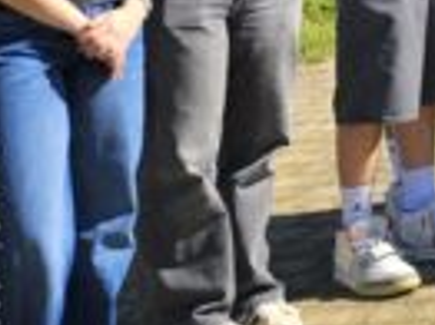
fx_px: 1695
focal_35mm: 135
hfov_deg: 11.4
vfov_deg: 10.4
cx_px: 1126
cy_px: -239
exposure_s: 1/781
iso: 25
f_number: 1.8
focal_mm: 5.4
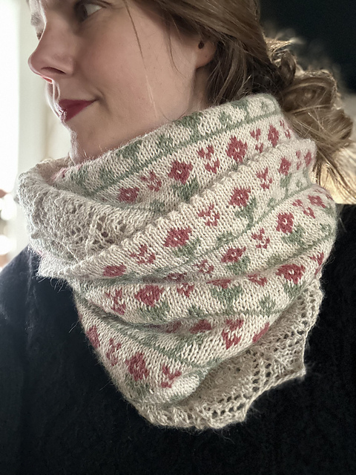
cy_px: 238
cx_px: 178
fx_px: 411
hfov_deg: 46.8
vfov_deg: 60.0
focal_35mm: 30
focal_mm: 2.69
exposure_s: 1/30
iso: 400
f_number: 1.9
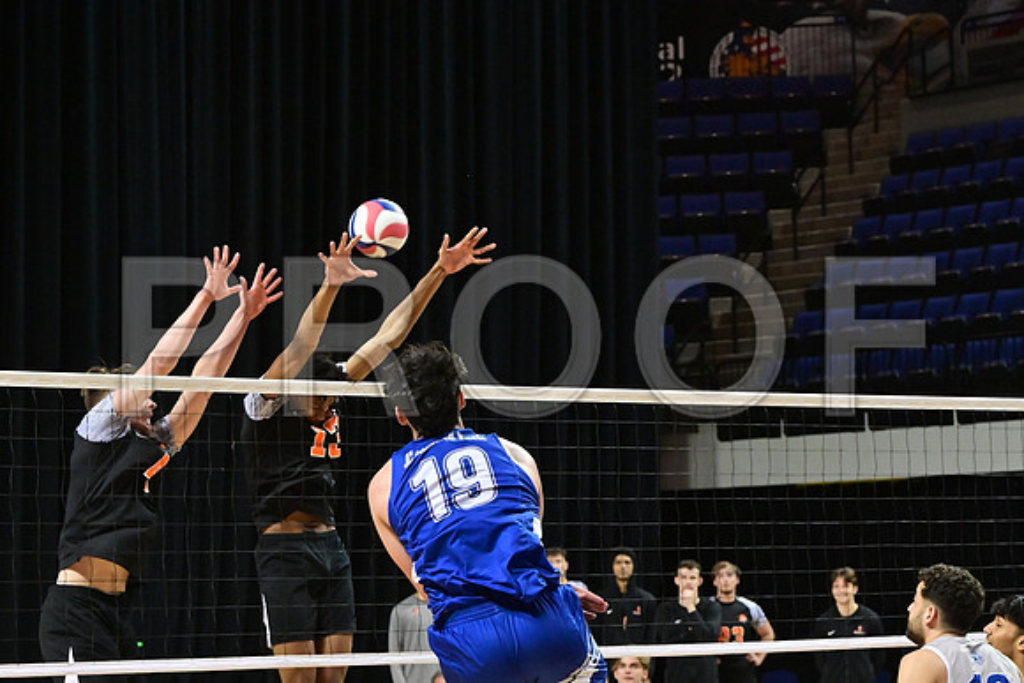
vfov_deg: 11.7
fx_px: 3329
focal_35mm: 117
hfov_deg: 17.5
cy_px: 342
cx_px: 512
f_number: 5.6
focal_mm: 78
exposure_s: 1/800
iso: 2500
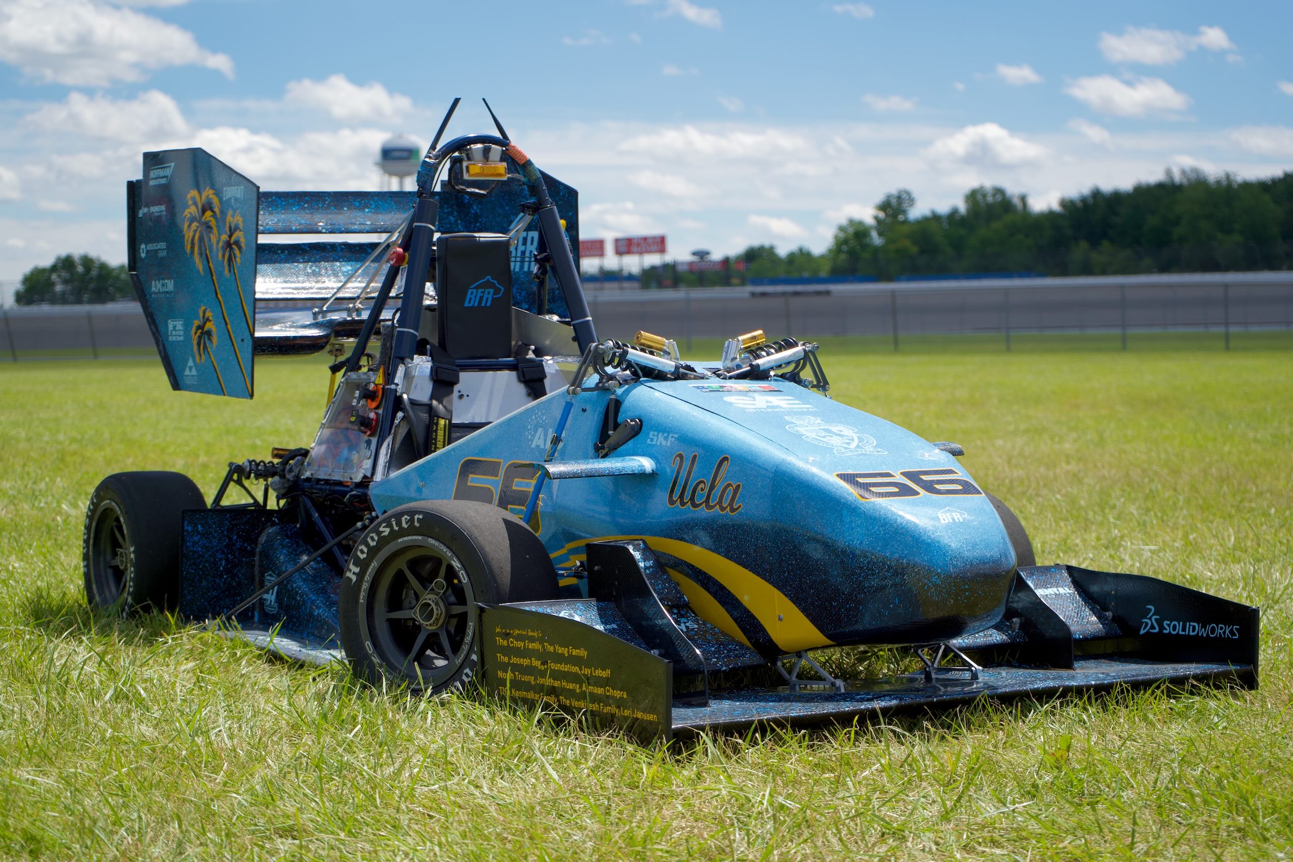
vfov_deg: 19.5
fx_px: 2514
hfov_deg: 28.8
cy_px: 431
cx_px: 646
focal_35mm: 70
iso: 100
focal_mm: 70
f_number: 5.6
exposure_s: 1/640
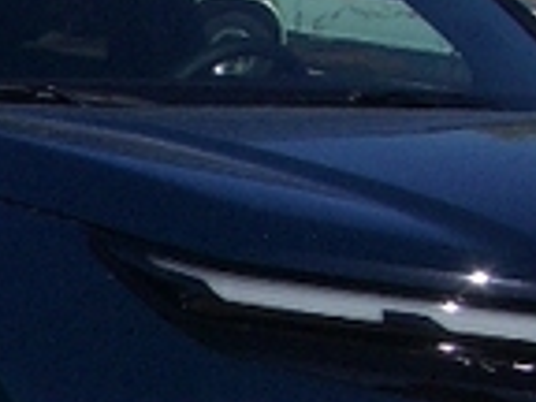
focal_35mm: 195
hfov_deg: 9.9
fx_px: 3019
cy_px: 421
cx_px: -242
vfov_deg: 7.6
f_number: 4.3
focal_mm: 5.8
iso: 50
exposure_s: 1/1000
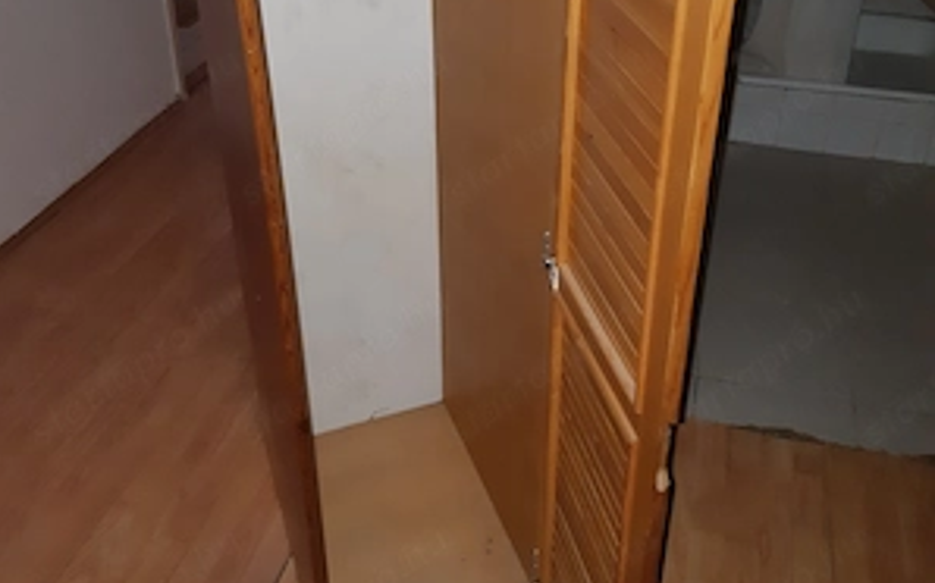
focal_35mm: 37
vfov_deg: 34.0
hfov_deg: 52.8
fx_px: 942
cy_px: 179
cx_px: 468
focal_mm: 3.93
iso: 250
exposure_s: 1/50
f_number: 1.7
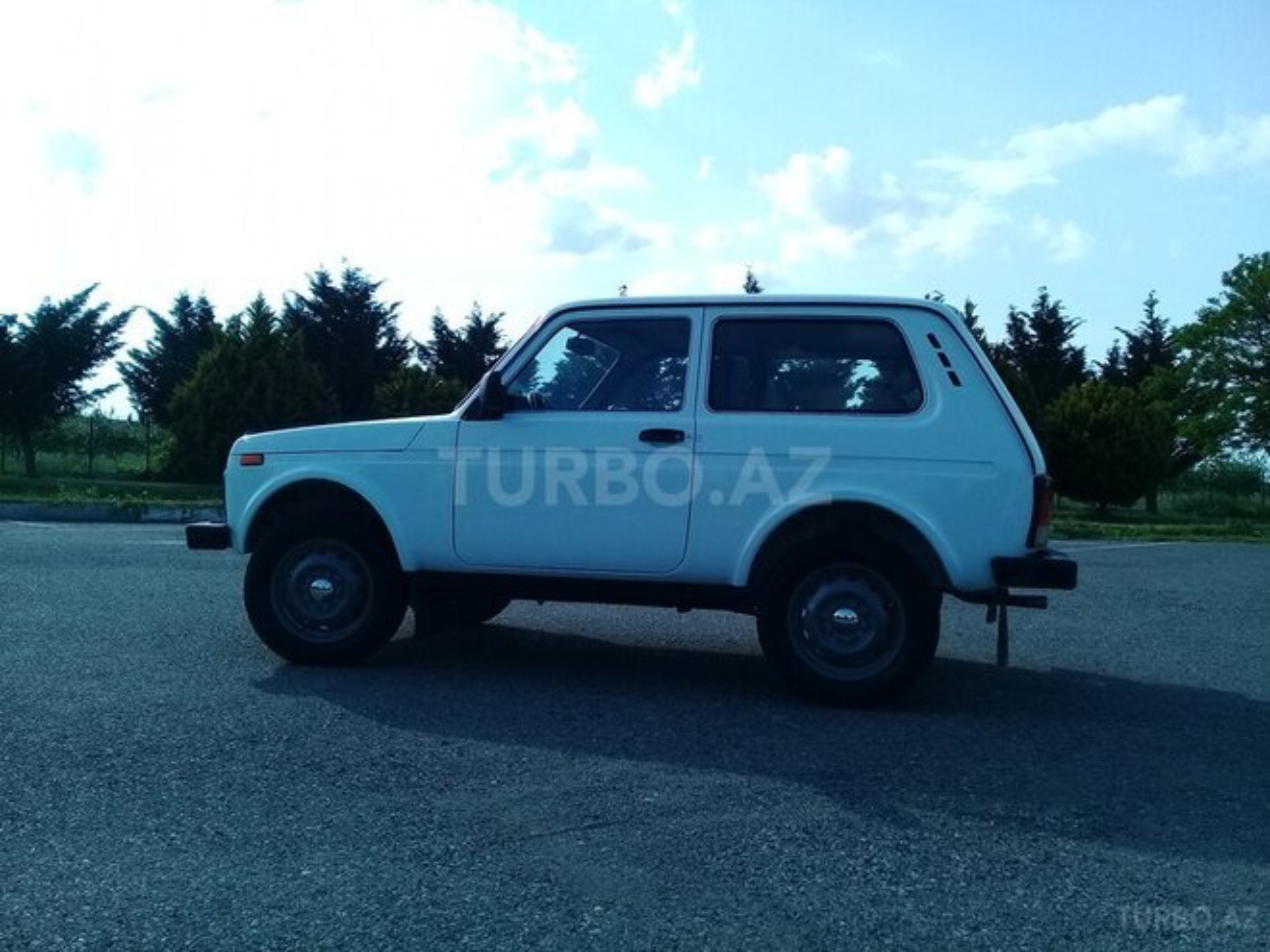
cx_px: 635
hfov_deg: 58.4
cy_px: 476
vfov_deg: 45.4
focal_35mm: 31
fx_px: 1137
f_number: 2.2
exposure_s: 1/1241
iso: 64
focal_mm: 3.3
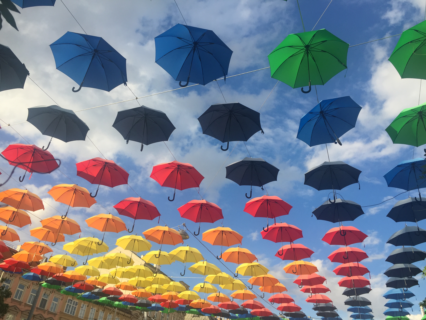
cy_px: 160
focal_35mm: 29
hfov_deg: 61.7
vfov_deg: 48.2
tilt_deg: +33.7
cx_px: 213
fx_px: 357
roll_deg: -8.6
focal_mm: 4.15
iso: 32
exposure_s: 1/1319
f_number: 2.2
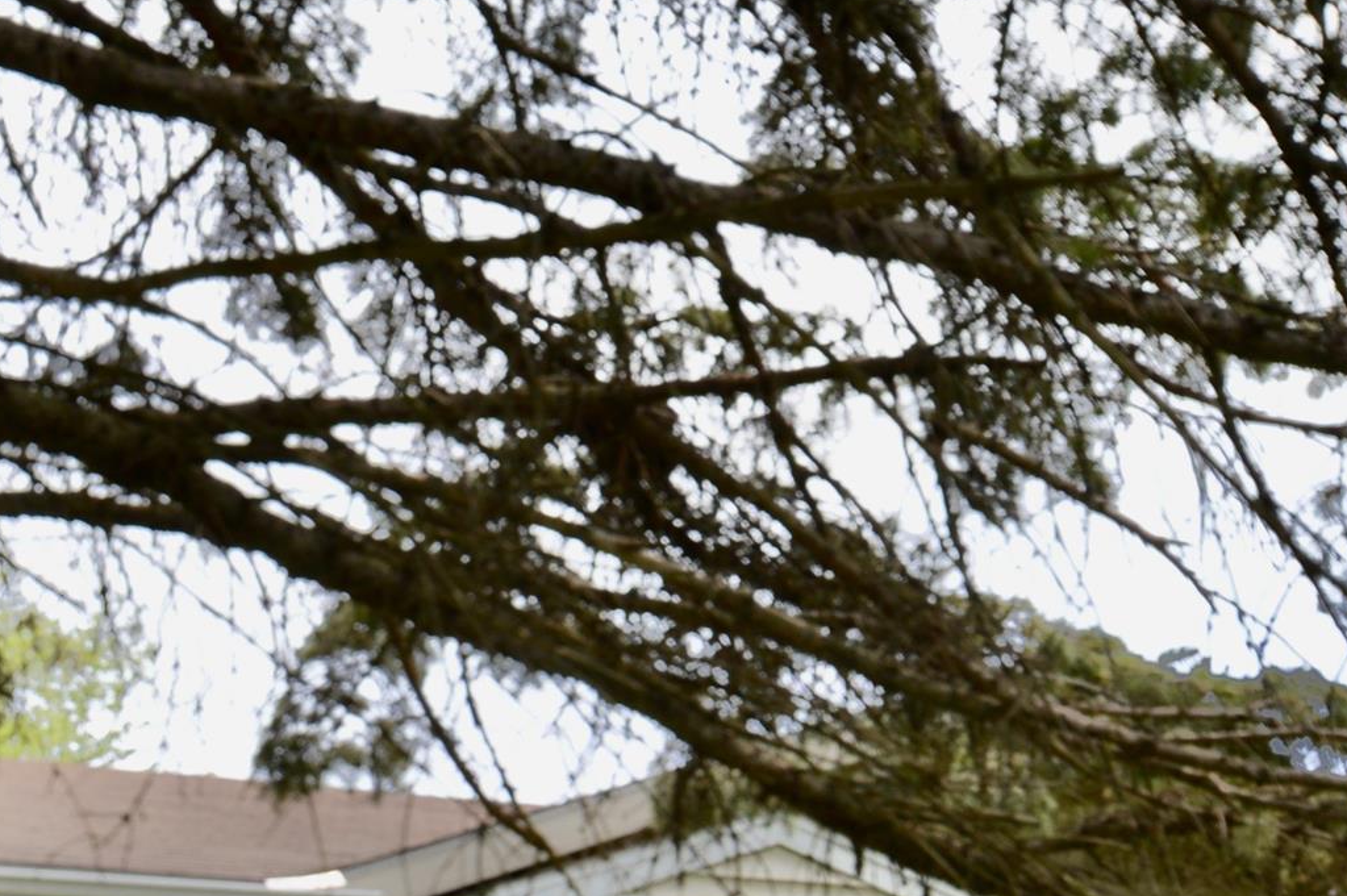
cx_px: -196
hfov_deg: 24.4
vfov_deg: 16.5
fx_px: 2860
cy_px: 1264
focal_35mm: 76
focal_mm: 17
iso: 100
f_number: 6.3
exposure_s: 1/160
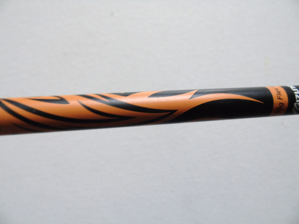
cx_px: 150
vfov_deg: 54.9
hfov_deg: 69.4
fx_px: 216
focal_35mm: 25
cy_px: 112
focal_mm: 4.4
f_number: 3.4
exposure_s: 1/20
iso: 400
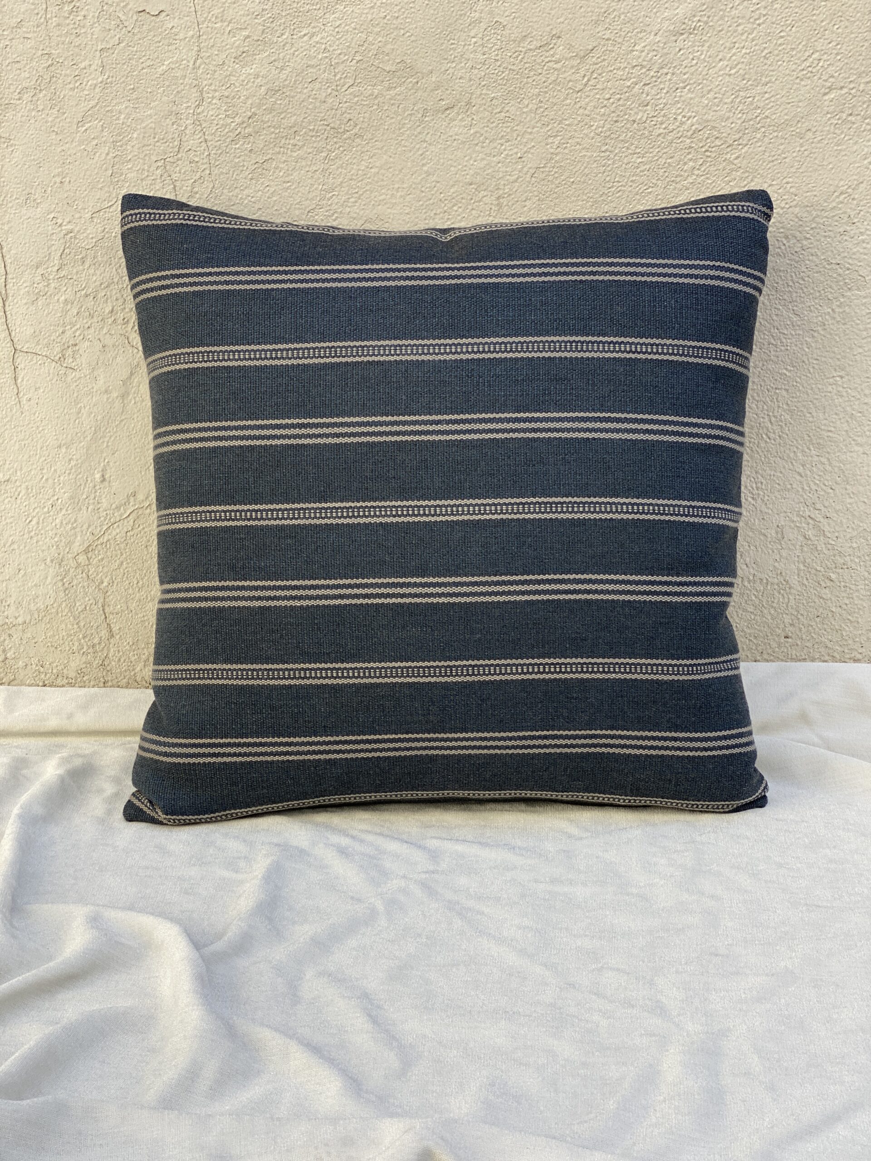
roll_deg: +0.3
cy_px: 580
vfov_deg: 36.8
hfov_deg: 28.0
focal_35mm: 52
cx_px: 436
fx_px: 1745
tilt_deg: -17.9
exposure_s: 1/169
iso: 20
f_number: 2
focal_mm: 6
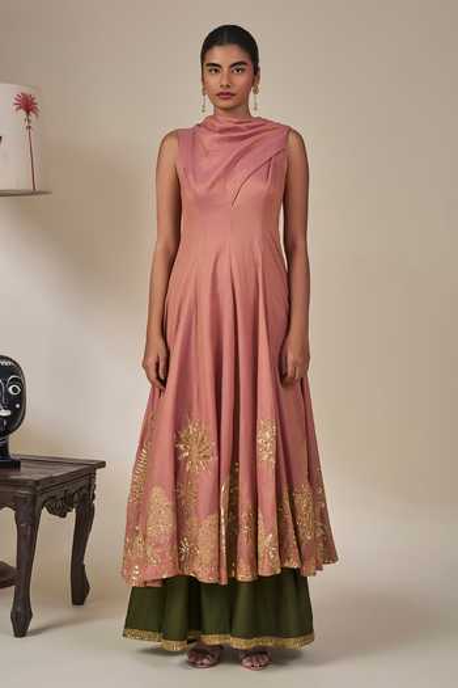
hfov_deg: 24.6
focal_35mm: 55
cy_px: 344
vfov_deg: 36.2
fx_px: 1050
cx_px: 229
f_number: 5.6
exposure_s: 1/160
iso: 250
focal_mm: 55
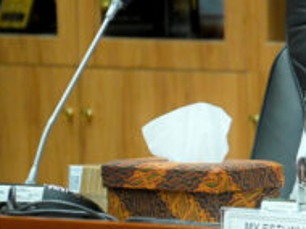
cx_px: 517
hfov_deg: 2.5
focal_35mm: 778
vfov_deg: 1.9
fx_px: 6869
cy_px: 75
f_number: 6.3
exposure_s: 1/80
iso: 3200
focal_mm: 200
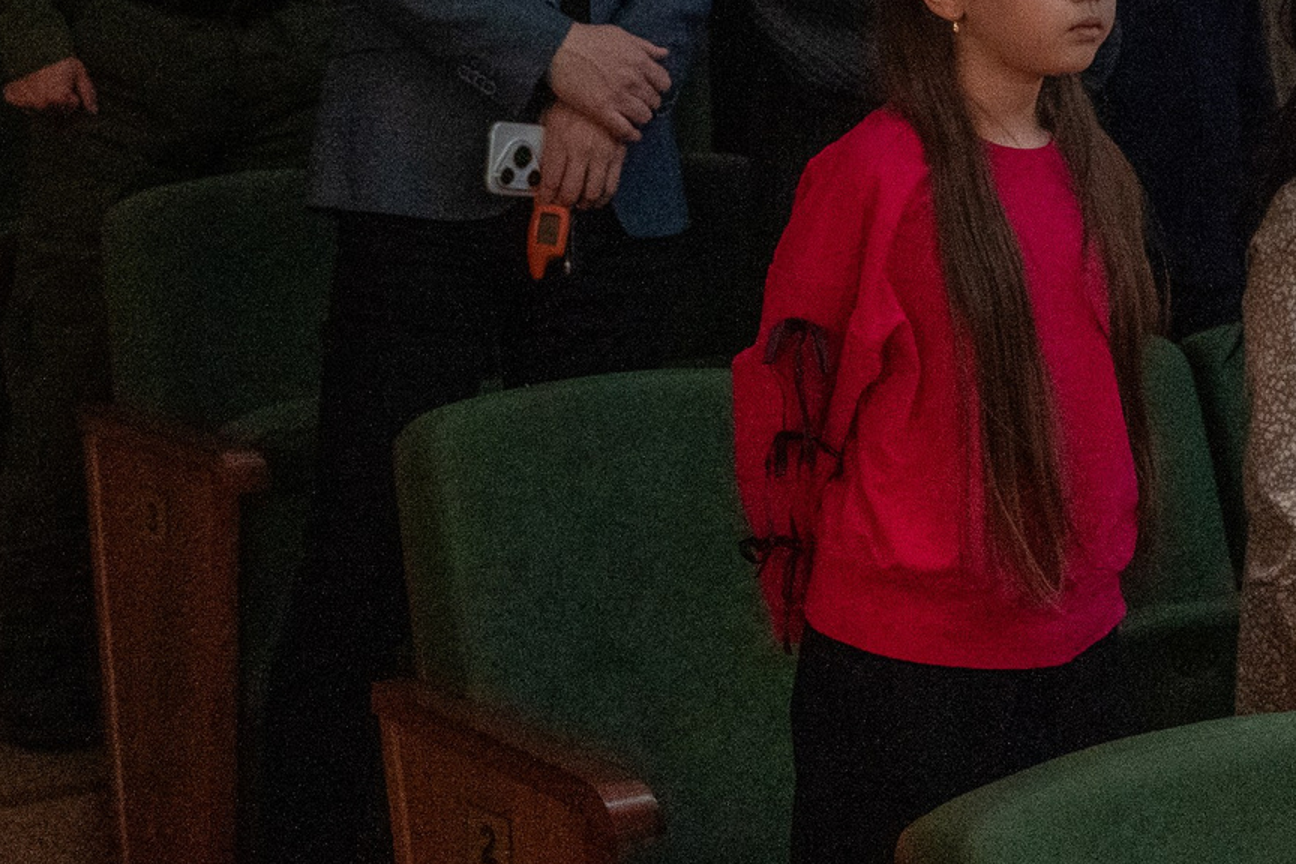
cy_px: -331
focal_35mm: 83
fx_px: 2988
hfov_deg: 24.5
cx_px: 657
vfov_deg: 15.5
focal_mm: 28
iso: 10000
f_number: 3.2
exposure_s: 1/160
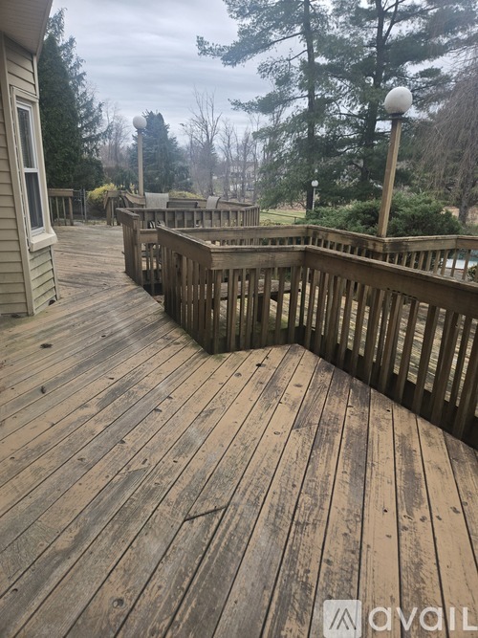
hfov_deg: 58.9
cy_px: 319
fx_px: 424
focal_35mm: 23
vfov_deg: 73.9
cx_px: 239
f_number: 1.8
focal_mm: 5.4
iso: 80
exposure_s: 1/1033
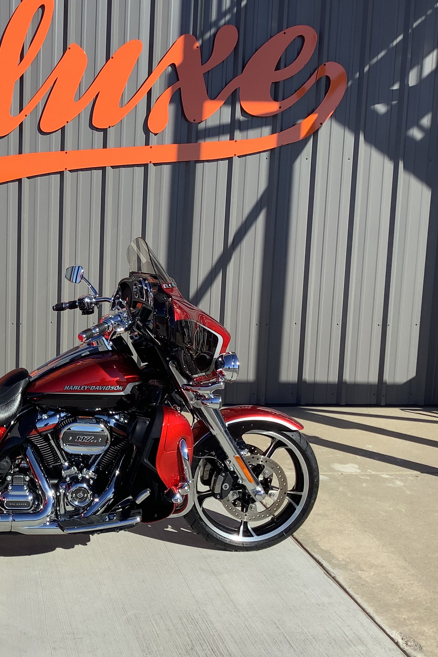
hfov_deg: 28.8
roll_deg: -1.9
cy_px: 329
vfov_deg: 44.5
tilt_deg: -8.9
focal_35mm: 44
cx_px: 14
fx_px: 803
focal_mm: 3.3
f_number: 2.4
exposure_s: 1/1164
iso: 25
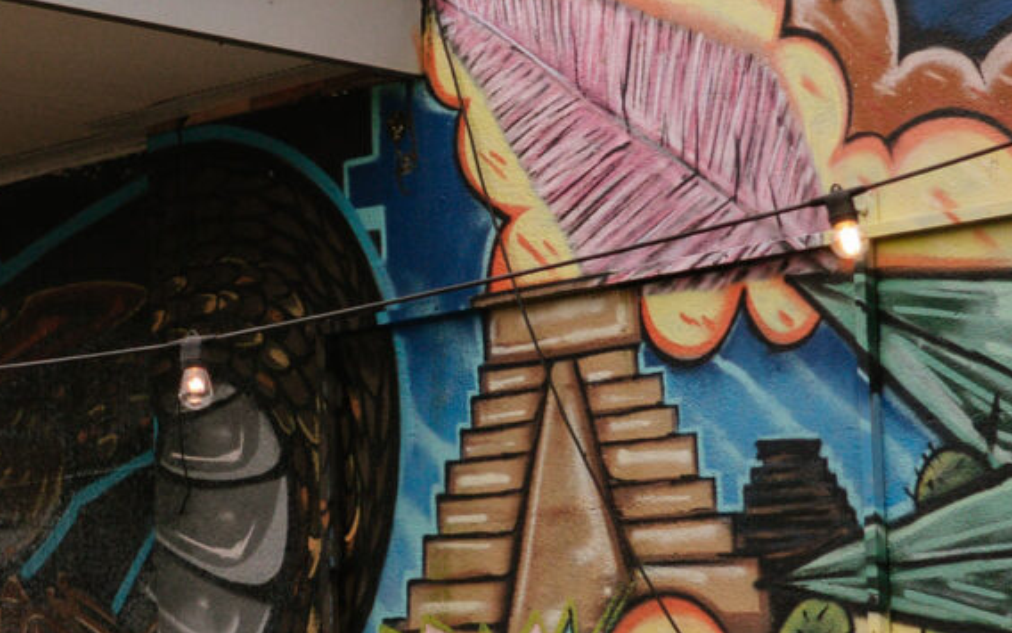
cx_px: -1110
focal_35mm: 170
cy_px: 178
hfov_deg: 11.0
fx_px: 4689
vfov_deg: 7.7
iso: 250
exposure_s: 1/640
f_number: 2.8
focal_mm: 25.2
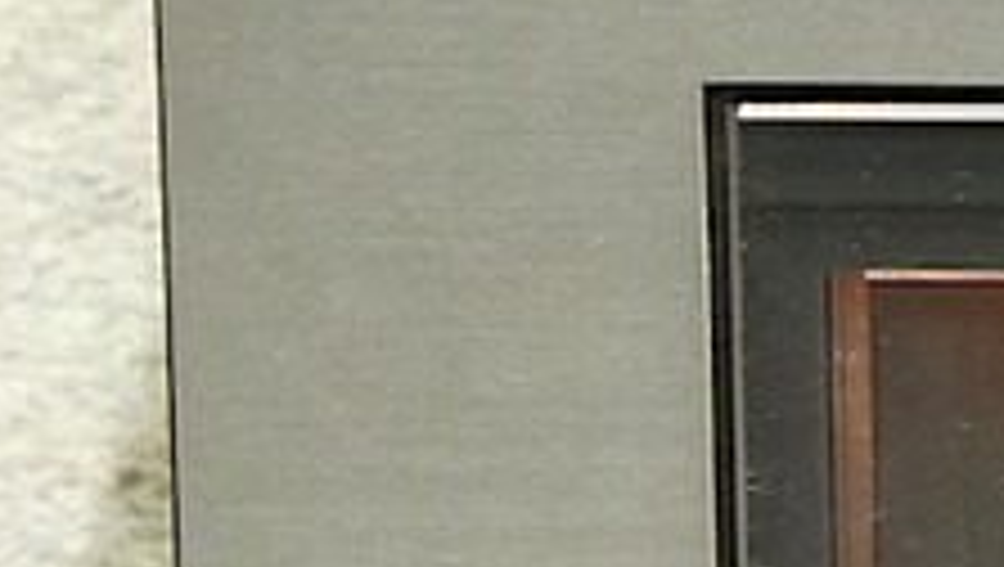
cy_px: 495
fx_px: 16843
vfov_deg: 1.9
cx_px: 2116
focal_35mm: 632
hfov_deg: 3.4
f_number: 7.1
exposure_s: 1/2.5
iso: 400
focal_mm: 24.2
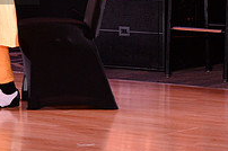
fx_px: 2219
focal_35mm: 351
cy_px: -25
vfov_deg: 3.9
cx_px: -84
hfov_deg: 5.8
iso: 4000
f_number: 6.3
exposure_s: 1/250
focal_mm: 122
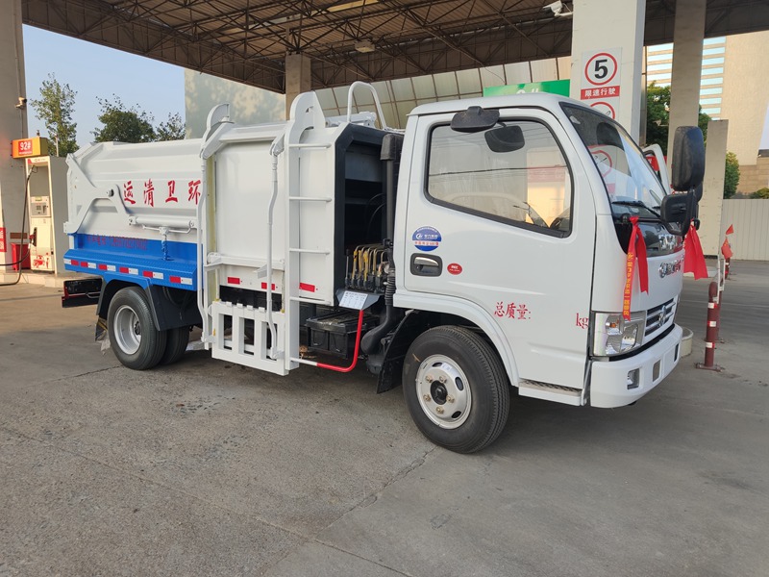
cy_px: 288
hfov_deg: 65.3
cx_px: 384
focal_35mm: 27
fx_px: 600
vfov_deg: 51.4
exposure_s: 1/558
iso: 112
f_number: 1.75
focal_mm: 4.75
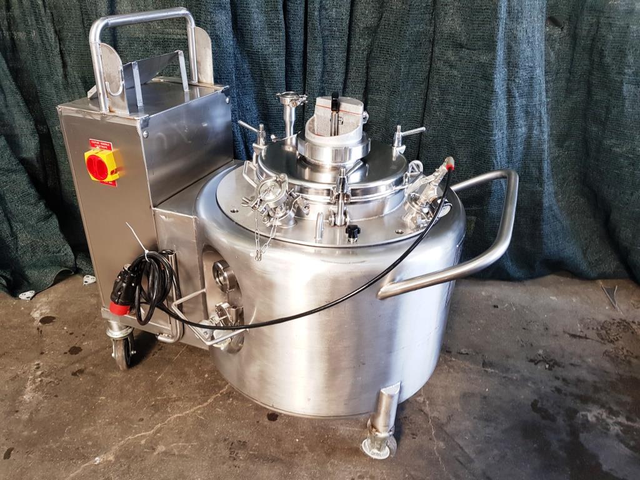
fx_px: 481
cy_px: 240
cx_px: 320
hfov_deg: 67.3
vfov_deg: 53.1
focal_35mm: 26
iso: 80
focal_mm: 4.2
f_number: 1.7
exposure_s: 1/50
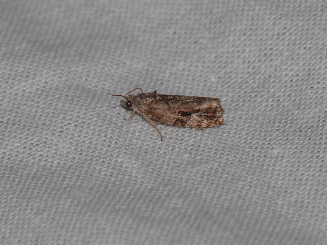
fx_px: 3968
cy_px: 122
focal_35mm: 420
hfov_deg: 4.7
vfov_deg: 3.5
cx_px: 164
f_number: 11
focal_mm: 88.8
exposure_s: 1/640
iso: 100
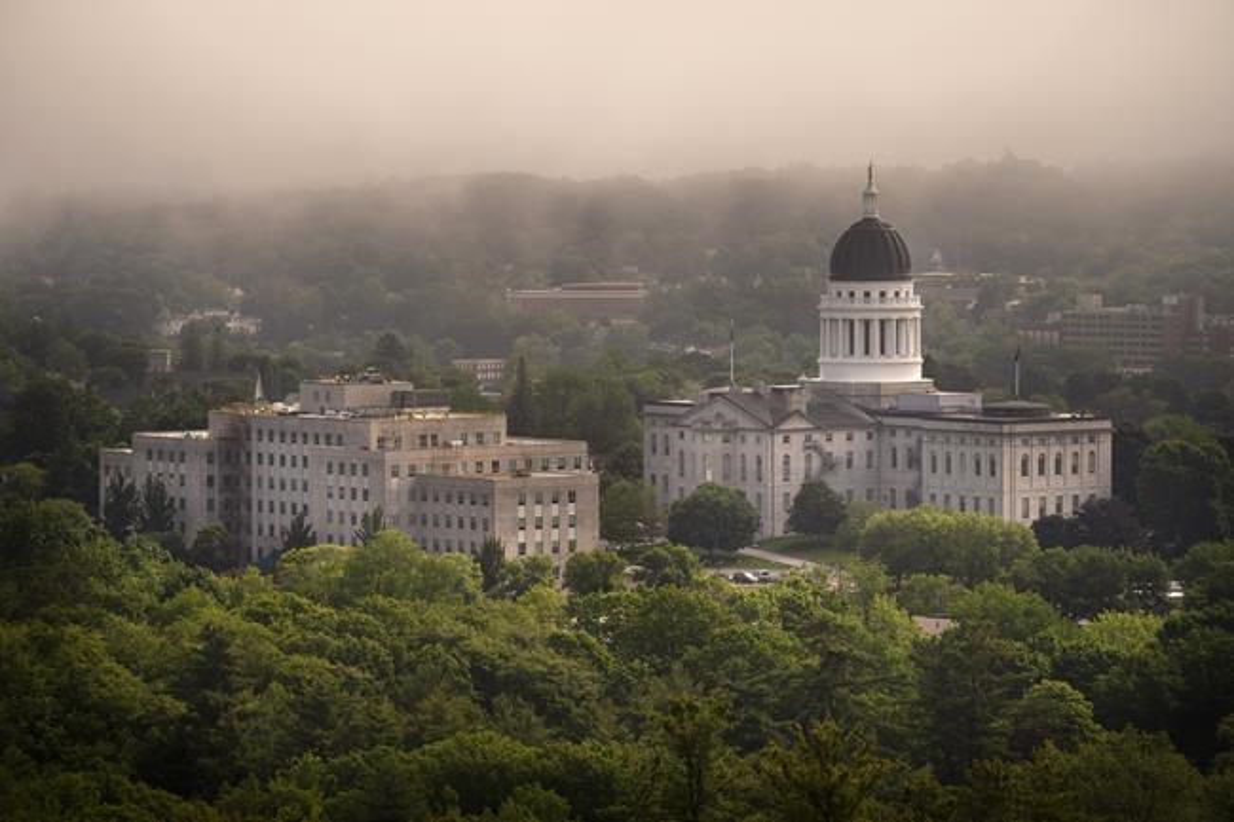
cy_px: 411
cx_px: 617
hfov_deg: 12.5
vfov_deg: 8.3
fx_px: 5654
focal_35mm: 165
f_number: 2.8
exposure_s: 1/2000
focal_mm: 165
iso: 50
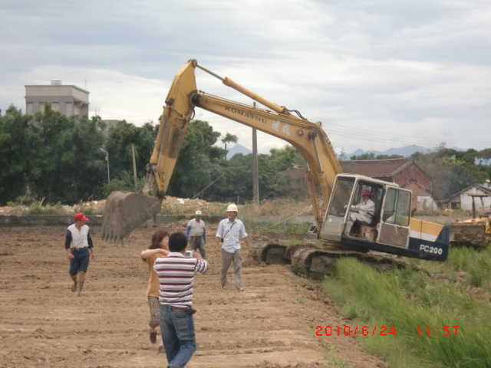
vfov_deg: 13.2
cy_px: 184
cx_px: 246
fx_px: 1589
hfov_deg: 17.6
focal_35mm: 112
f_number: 15.5
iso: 400
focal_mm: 19.6
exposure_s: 1/200
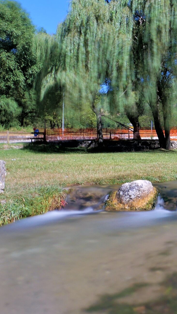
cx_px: 262
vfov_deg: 42.8
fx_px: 401
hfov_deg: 21.2
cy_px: 140
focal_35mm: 48
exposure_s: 24
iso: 200
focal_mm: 12
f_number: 22
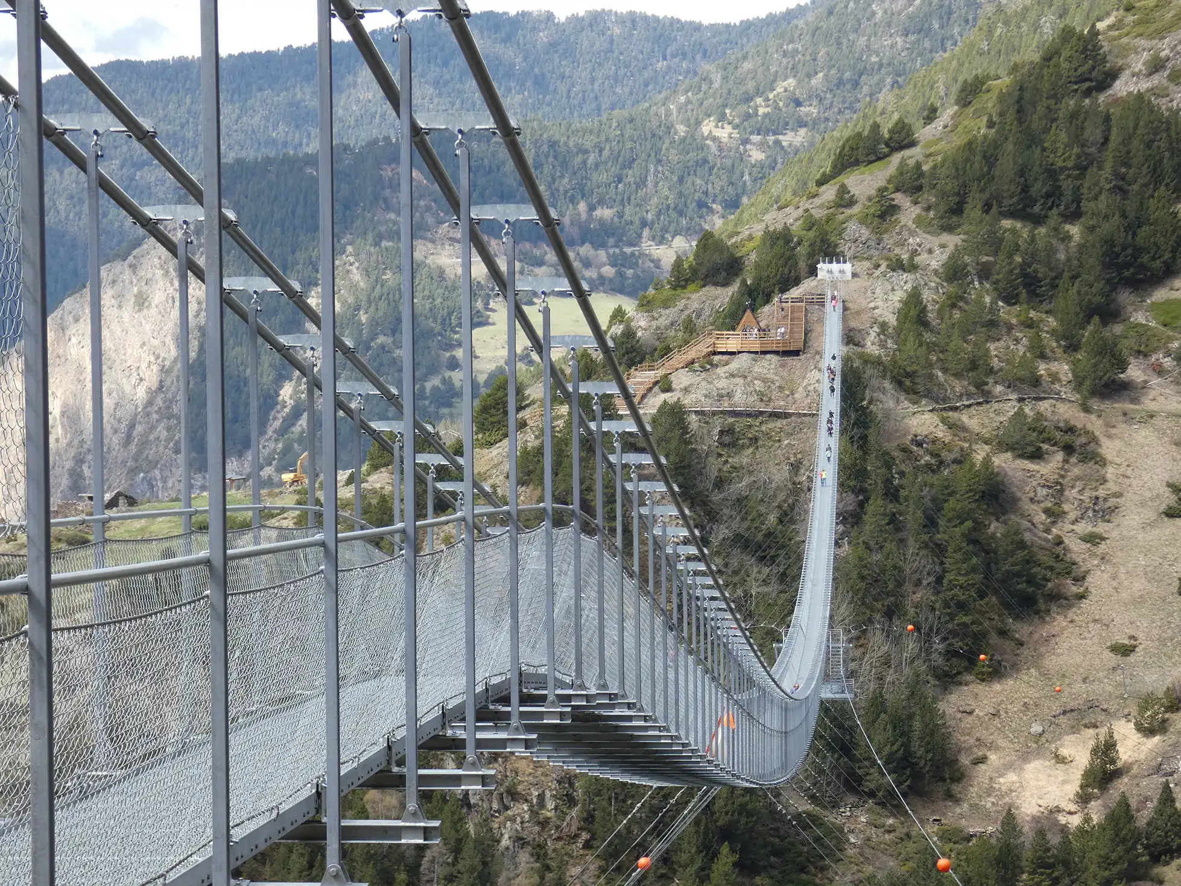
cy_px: 443
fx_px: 3822
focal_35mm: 112
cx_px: 590
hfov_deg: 17.6
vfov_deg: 13.2
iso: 80
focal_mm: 20.1
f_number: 5
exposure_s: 1/160
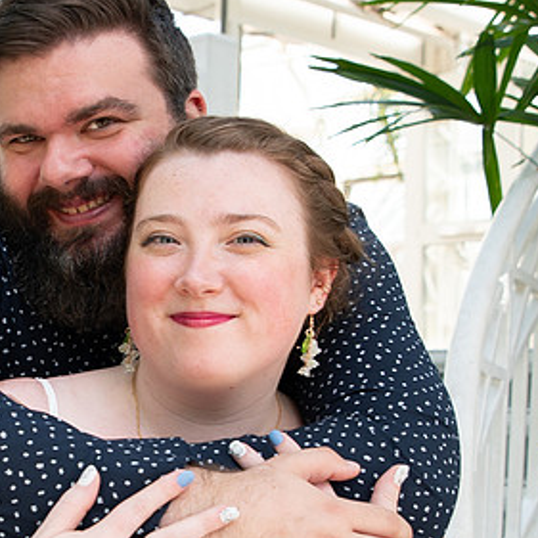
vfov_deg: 20.2
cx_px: 56
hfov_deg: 20.0
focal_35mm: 85
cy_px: 418
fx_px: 1495
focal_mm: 24
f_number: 3.5
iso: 200
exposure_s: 1/125
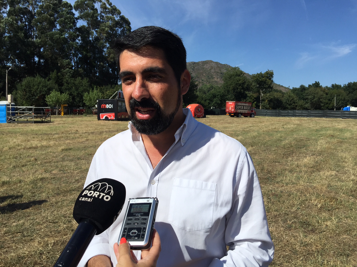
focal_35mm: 29
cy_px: 134
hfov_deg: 61.7
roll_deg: -1.6
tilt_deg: -2.1
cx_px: 178
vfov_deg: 48.2
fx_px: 299
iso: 32
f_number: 2.2
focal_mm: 4.15
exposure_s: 1/3049
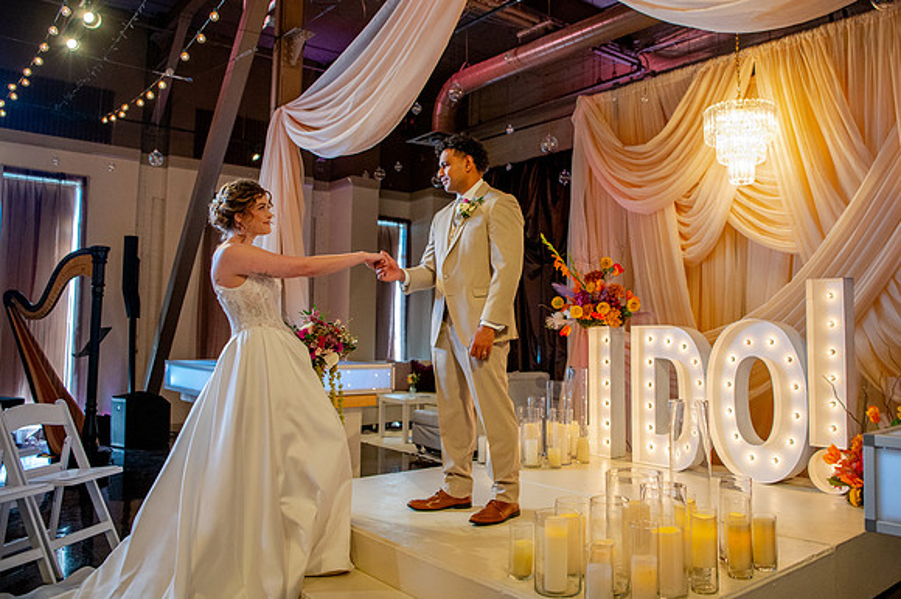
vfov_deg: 46.2
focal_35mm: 28
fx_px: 701
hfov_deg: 65.2
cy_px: 274
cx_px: 506
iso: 2000
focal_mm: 24
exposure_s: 1/320
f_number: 2.8
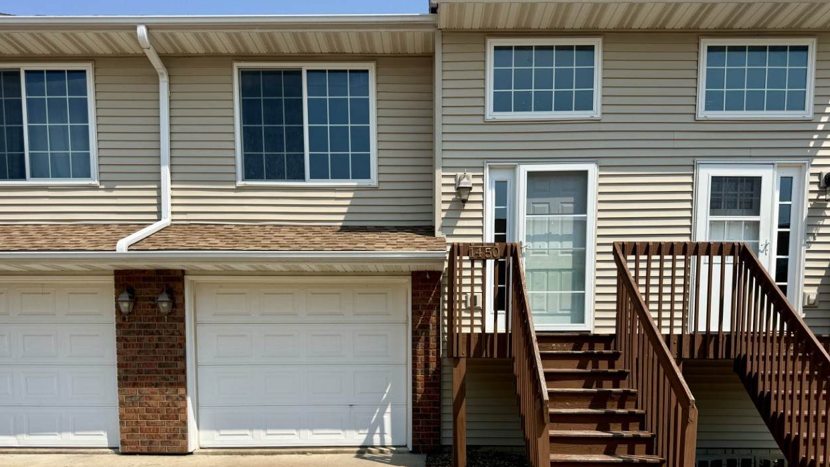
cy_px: 315
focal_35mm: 27
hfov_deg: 69.9
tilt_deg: +4.6
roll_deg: +0.0
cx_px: 426
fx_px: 594
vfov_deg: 42.2
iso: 80
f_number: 1.78
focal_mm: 6.76
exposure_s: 1/5714
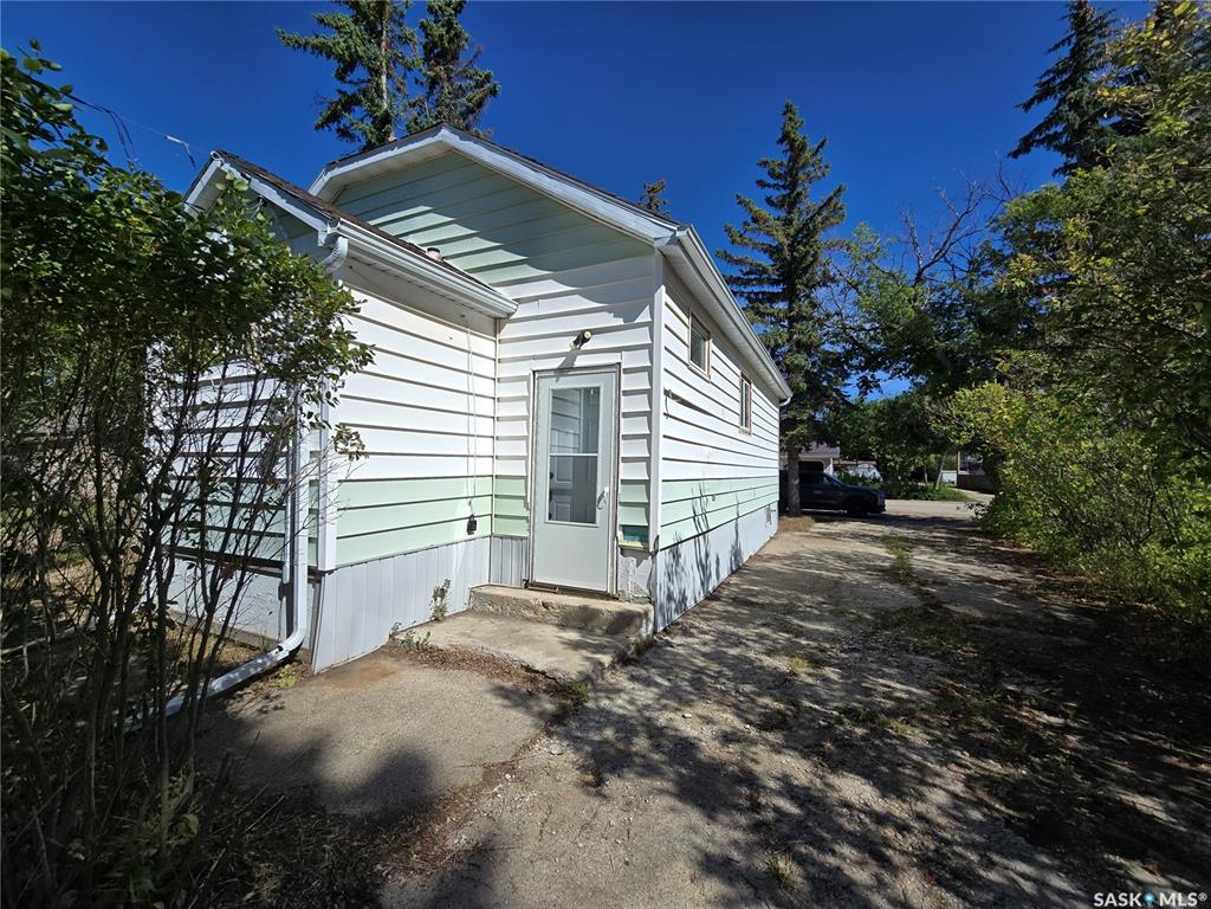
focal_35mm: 13
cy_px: 454
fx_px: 455
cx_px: 606
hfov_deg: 106.2
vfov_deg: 89.9
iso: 50
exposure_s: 1/3273
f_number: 2.2
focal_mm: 2.2
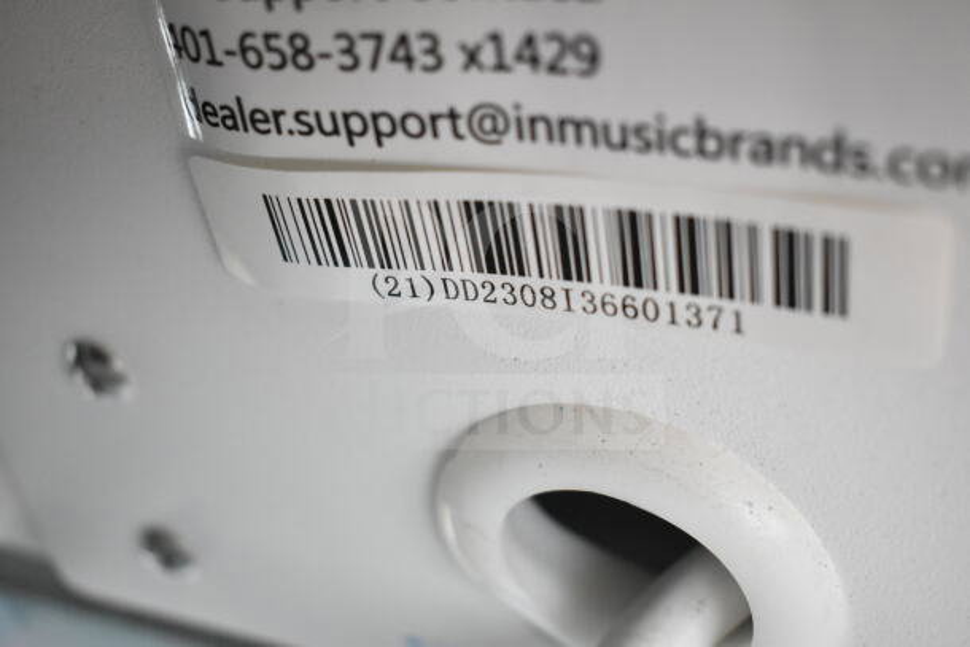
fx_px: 1294
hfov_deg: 41.1
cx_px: 485
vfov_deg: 28.1
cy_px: 324
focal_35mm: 48
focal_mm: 32
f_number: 4.5
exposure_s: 1/50
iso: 4500
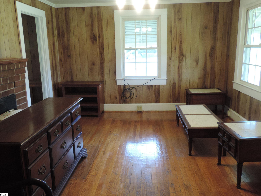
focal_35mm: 30
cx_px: 130
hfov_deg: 60.0
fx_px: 226
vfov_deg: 46.8
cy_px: 98
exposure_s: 1/30
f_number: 3.1
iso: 400
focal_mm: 5.3
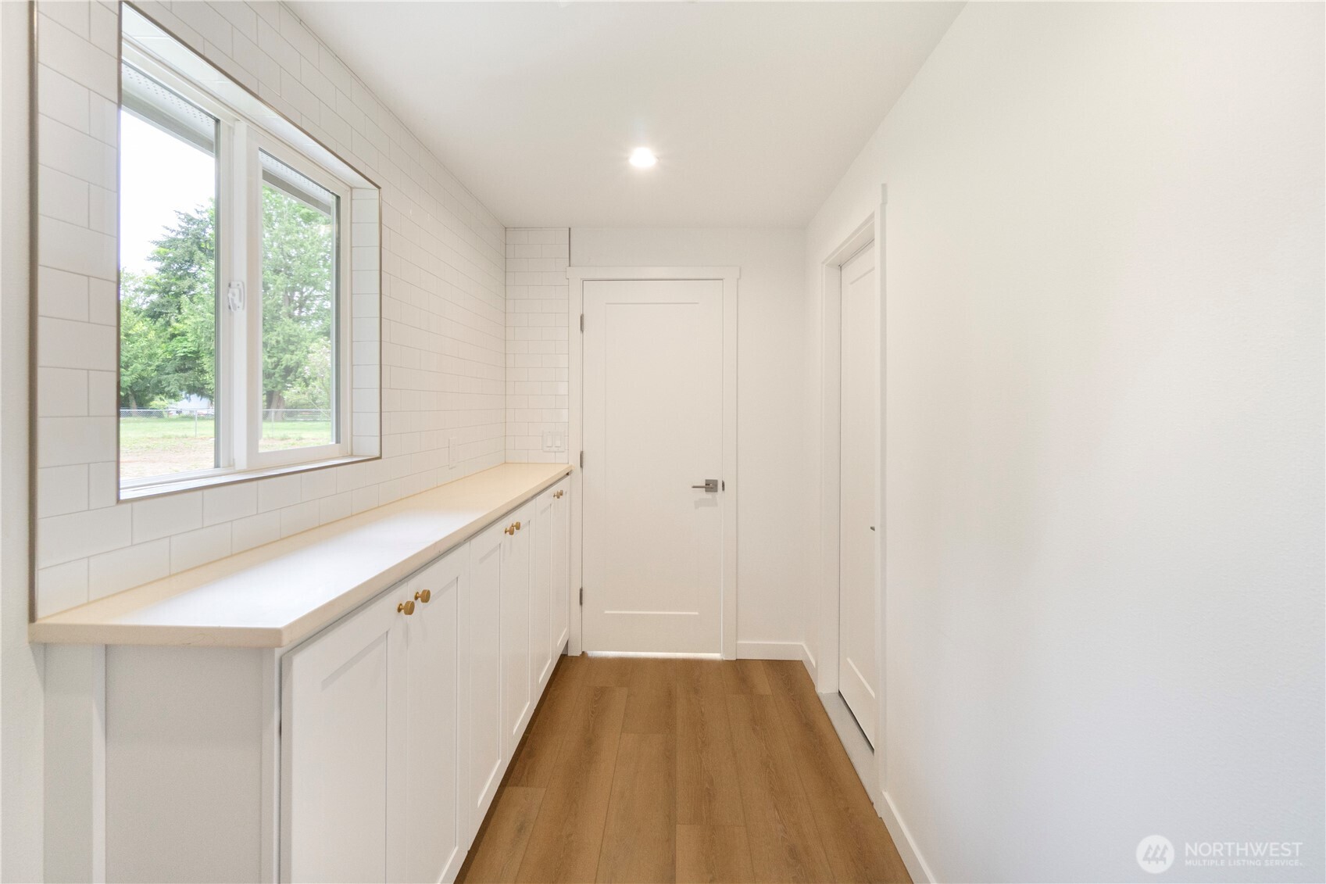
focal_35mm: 15
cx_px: 663
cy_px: 442
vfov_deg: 77.3
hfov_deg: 100.4
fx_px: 552
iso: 250
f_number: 10
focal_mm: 10
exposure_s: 1/30
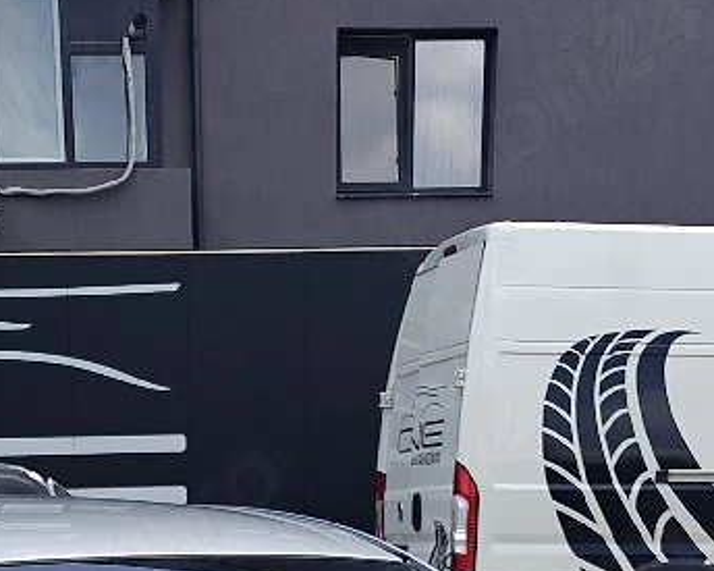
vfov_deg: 14.0
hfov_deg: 21.8
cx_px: 195
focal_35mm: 87
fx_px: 1838
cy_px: 1236
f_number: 1.6
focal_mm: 6.06
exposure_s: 1/1111
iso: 50
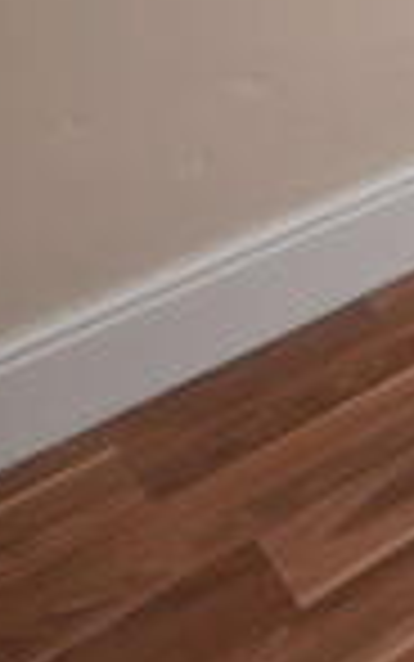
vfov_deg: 23.3
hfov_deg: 13.0
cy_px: -205
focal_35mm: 78
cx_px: 970
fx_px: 1409
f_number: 5.6
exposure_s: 1/125
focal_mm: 11.5
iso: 160
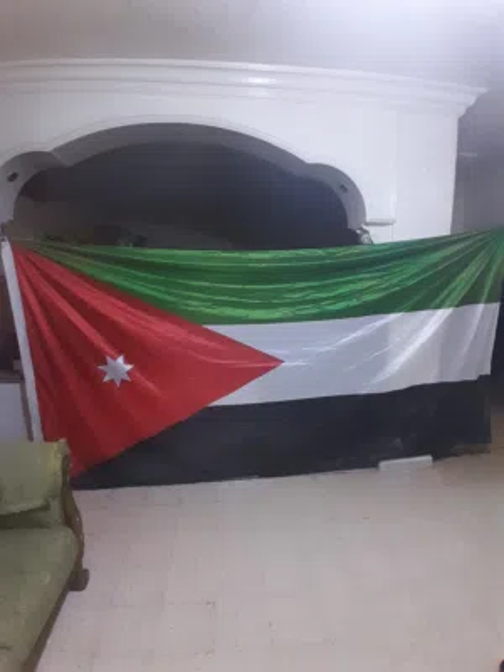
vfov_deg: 91.0
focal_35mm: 17
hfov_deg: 74.7
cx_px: 252
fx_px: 330
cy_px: 336
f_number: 2.2
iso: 320
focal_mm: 1.46
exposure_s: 1/25
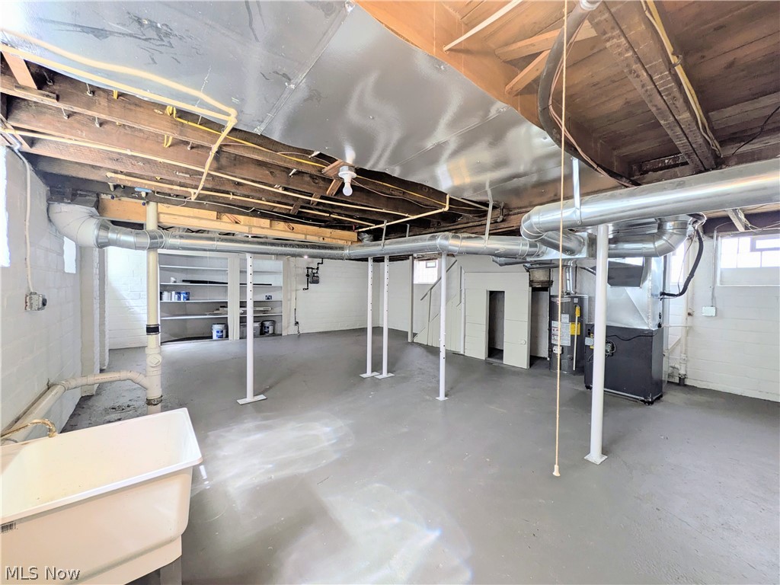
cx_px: 390
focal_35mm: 14
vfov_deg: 85.7
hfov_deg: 102.1
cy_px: 292
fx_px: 315
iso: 49
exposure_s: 1/40
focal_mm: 1.85
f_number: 2.2
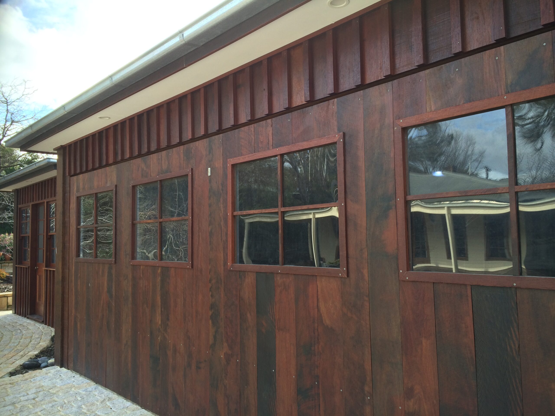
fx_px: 481
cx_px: 278
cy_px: 208
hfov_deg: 60.0
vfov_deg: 46.8
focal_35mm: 30
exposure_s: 1/159
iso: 32
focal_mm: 4.12
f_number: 2.2
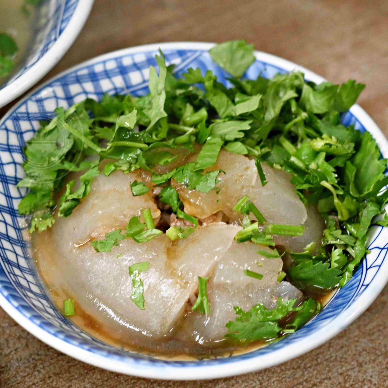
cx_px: 255
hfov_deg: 14.0
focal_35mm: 124
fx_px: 1572
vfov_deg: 14.1
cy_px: 205
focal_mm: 50
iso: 1800
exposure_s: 1/200
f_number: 3.2
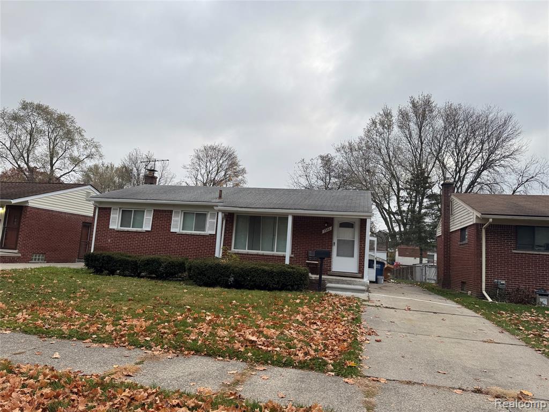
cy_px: 206
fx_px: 381
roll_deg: -4.0
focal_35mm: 24
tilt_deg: +6.3
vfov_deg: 56.8
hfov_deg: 71.6
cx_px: 274
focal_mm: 6.76
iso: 64
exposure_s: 1/242
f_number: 1.78
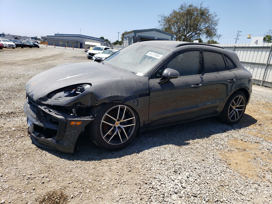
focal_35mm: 26
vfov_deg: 53.1
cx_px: 136
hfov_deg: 67.3
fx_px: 204
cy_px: 102
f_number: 1.5
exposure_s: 1/2500
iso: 50
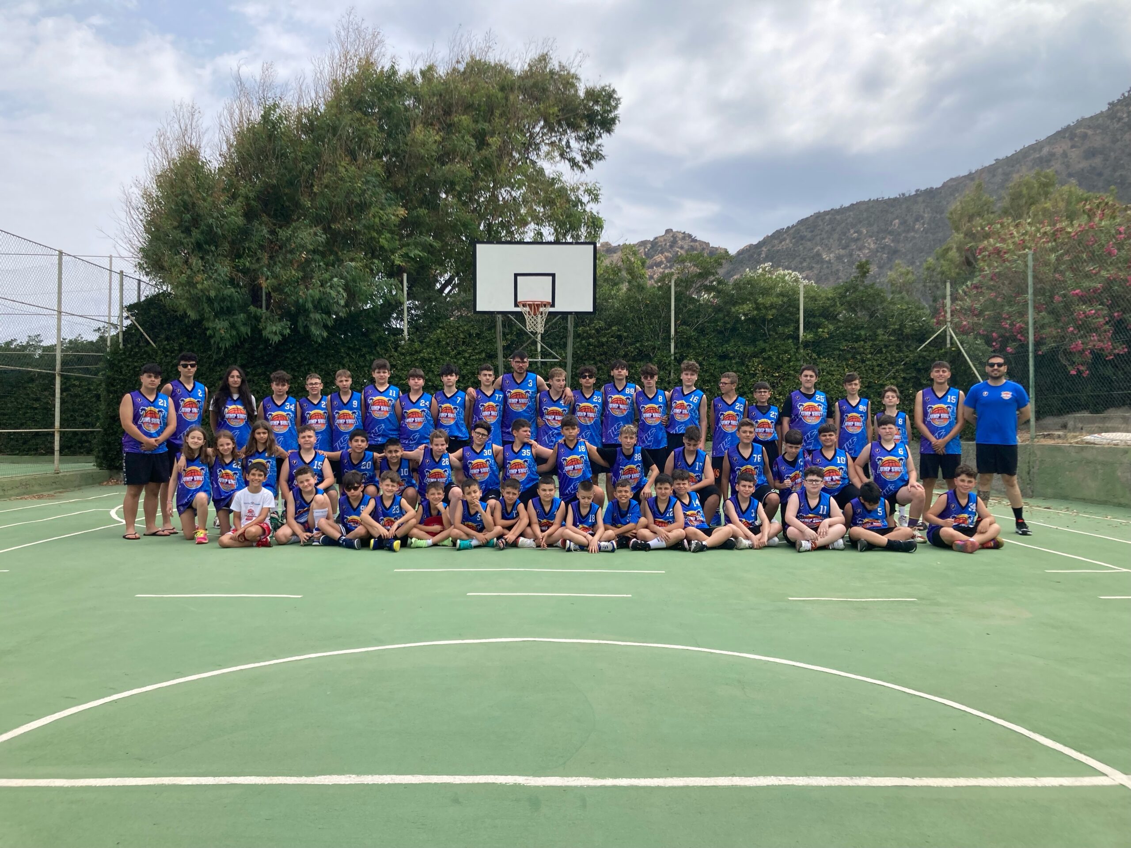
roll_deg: -1.2
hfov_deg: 63.4
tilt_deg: +2.2
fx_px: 915
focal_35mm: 28
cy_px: 424
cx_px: 566
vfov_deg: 49.7
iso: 20
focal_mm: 3.99
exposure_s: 1/2114
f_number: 1.8
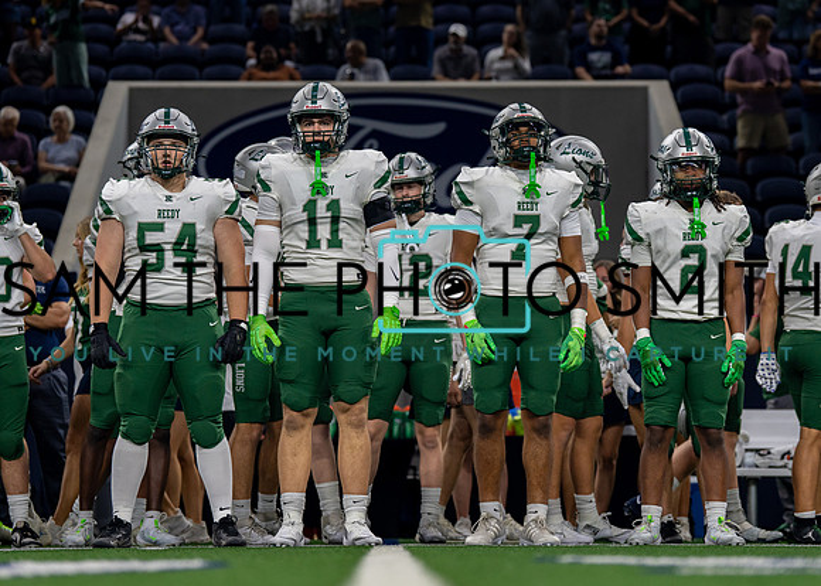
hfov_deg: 14.1
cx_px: 449
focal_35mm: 142
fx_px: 3309
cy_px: 256
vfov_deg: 10.1
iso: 500
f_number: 2.8
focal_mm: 109
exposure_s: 1/500
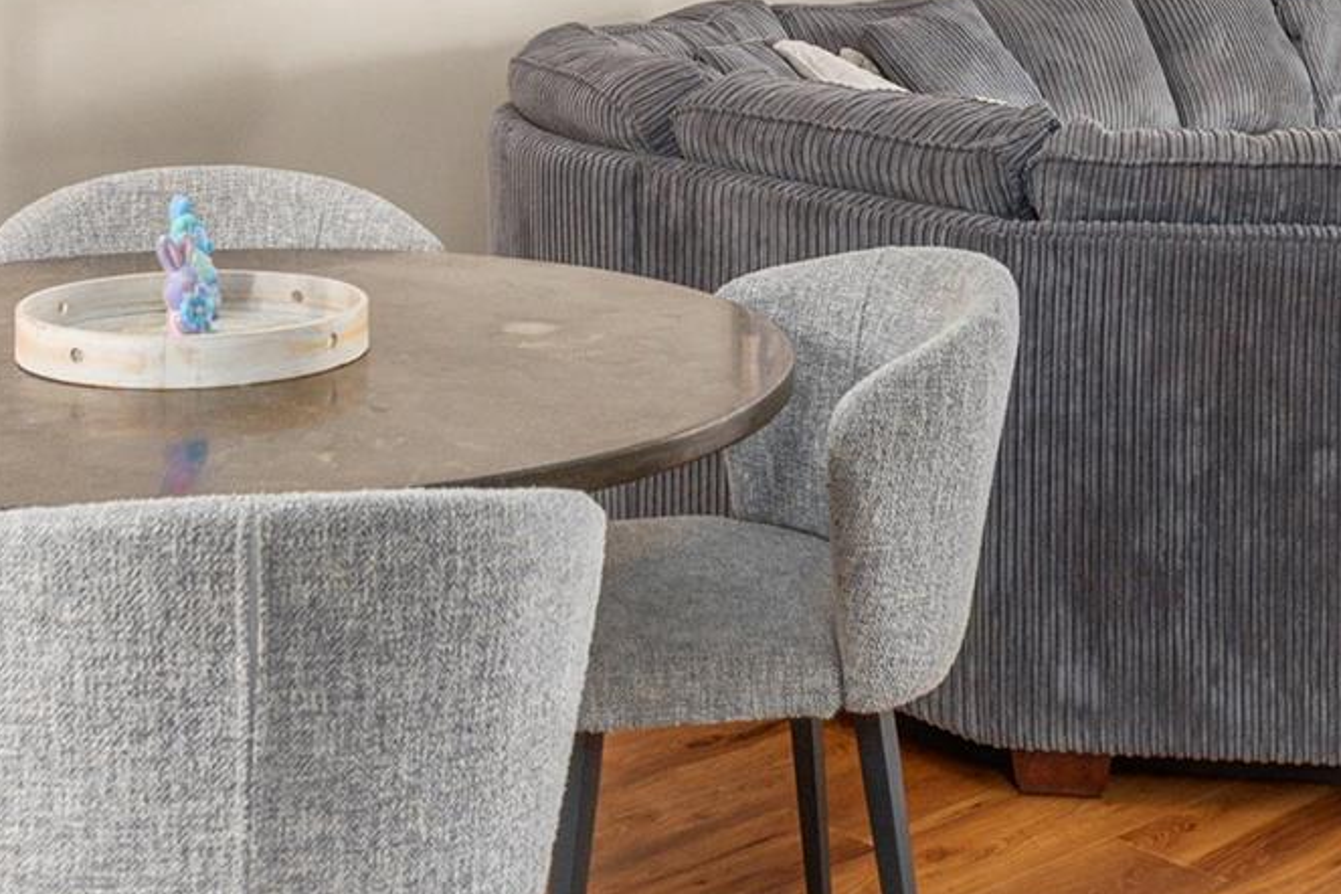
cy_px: -165
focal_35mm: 68
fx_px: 2533
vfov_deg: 19.0
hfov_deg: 29.7
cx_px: 700
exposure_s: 1/100
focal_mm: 22
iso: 320
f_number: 7.1
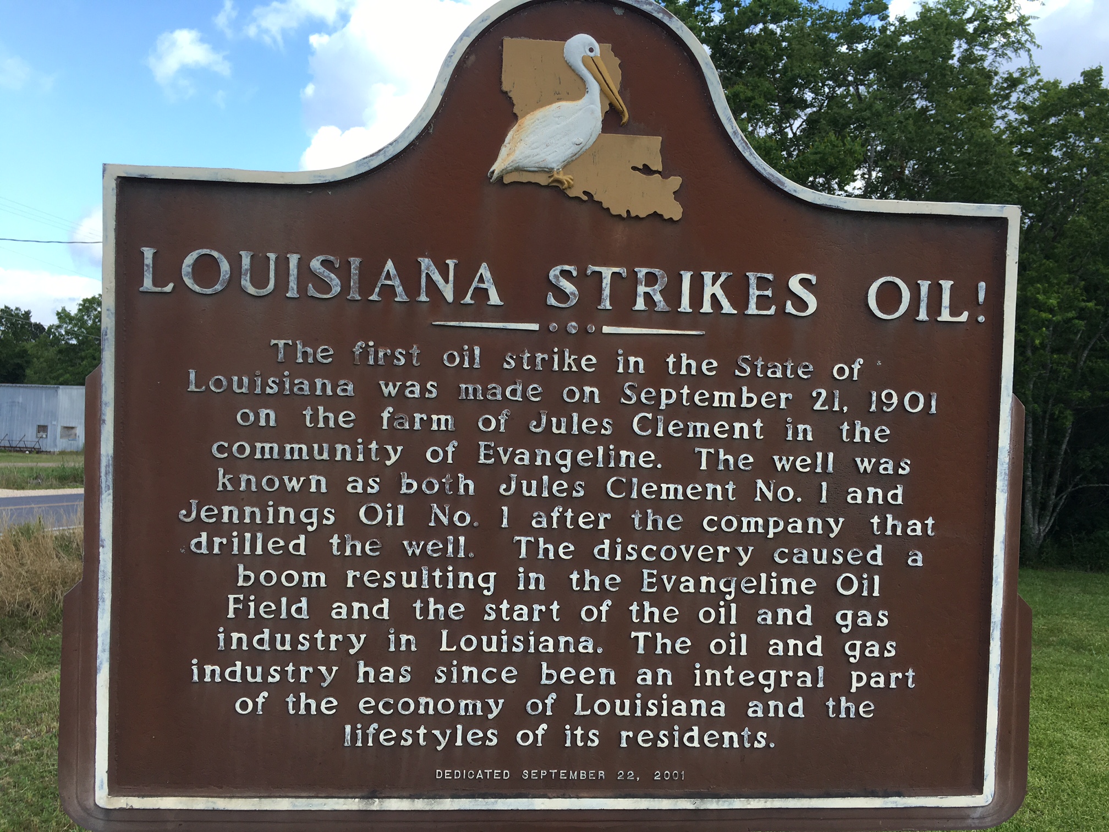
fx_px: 929
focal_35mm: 29
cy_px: 416
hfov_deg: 61.7
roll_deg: -3.3
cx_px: 554
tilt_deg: +2.5
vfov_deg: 48.2
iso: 25
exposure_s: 1/475
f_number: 2.2
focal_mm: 4.15
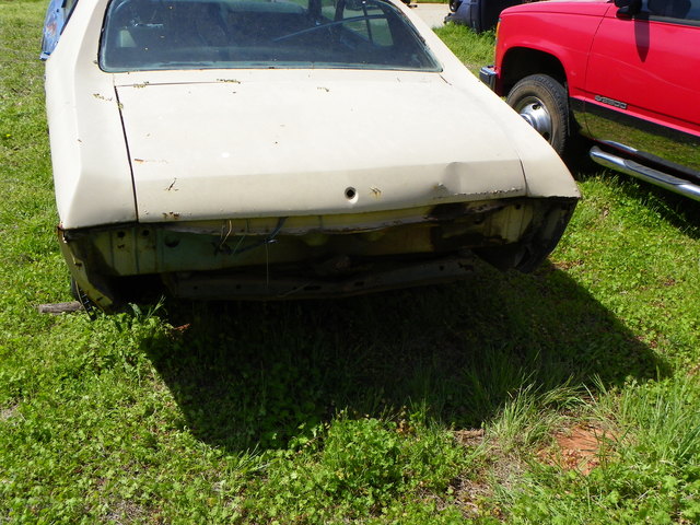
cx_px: 350
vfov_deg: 36.0
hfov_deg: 46.8
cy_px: 262
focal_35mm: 40
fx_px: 809
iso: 64
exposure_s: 1/320
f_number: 5.6
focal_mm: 7.1
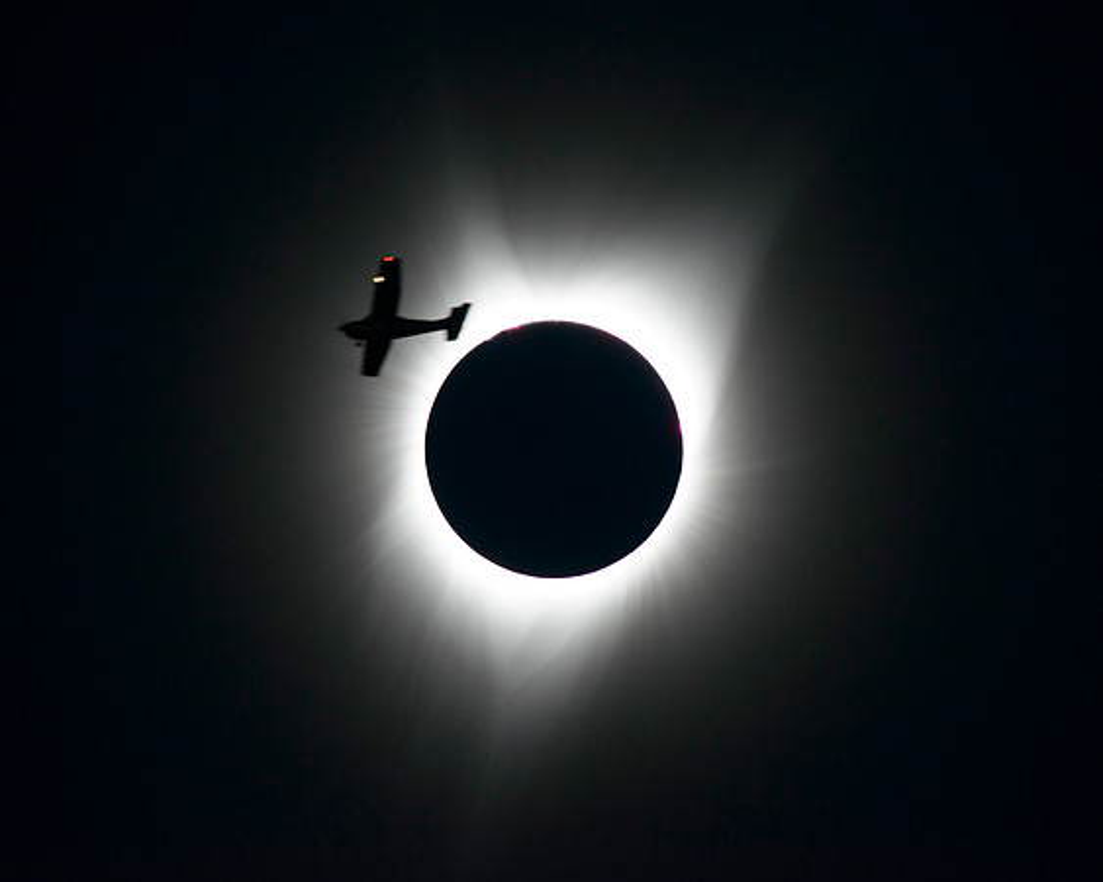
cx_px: 558
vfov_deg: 1.9
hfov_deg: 2.4
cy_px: 388
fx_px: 26755
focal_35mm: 820
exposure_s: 1/160
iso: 800
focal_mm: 650
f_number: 4.8
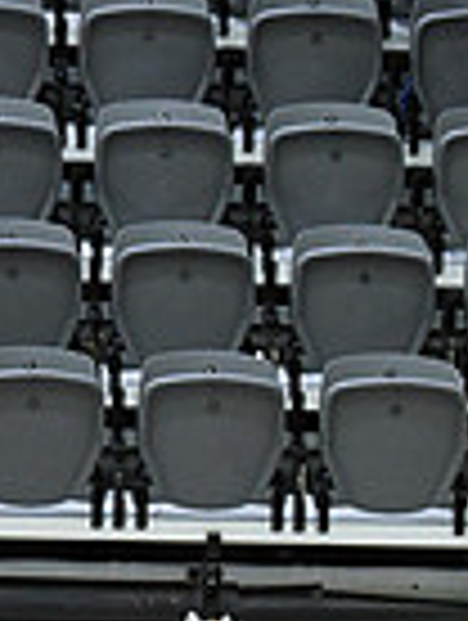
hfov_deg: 2.8
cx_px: -760
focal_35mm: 521
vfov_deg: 3.8
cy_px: 731
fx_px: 9363
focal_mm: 86
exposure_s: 1/250
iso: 4000
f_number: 4
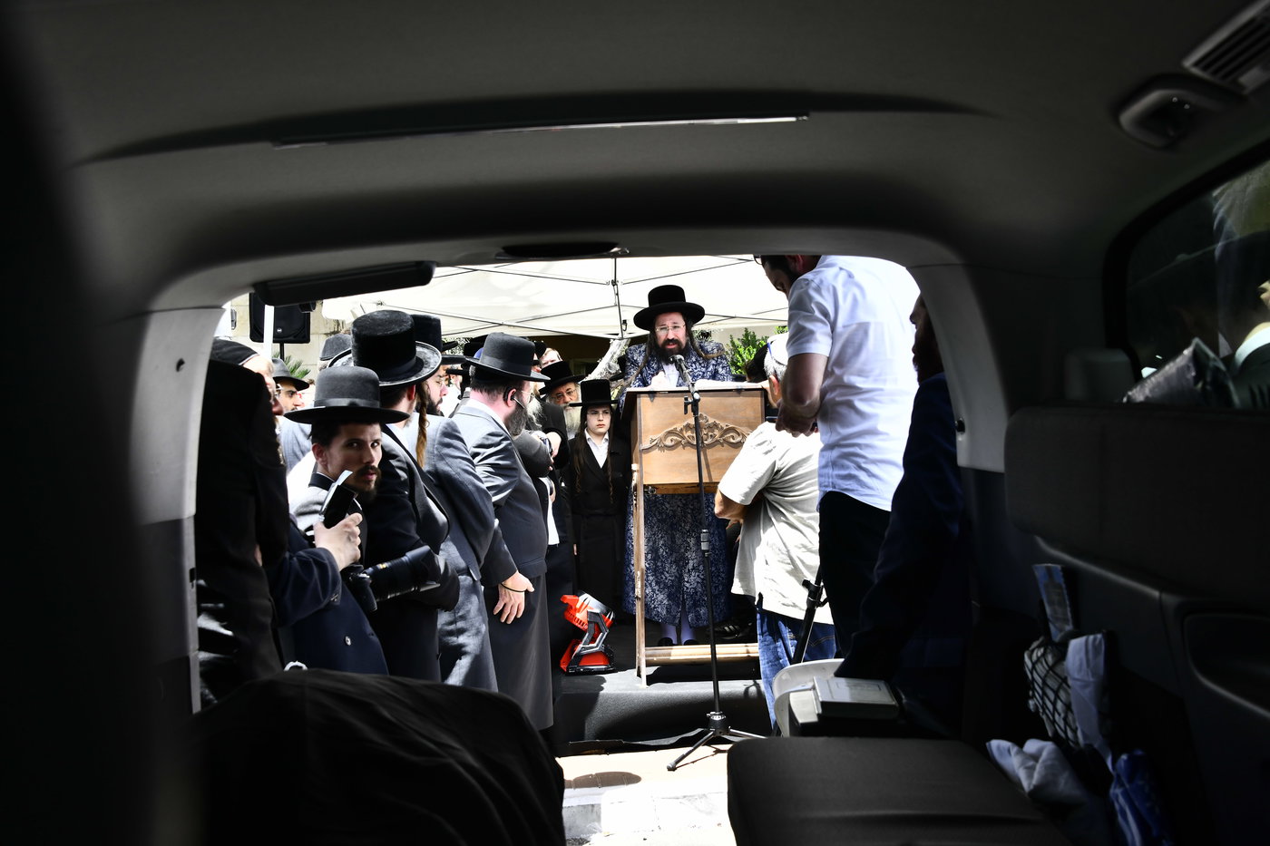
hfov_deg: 41.1
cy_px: 423
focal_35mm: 48
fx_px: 1693
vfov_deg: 28.1
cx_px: 635
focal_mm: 48
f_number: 8
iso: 320
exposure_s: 1/125
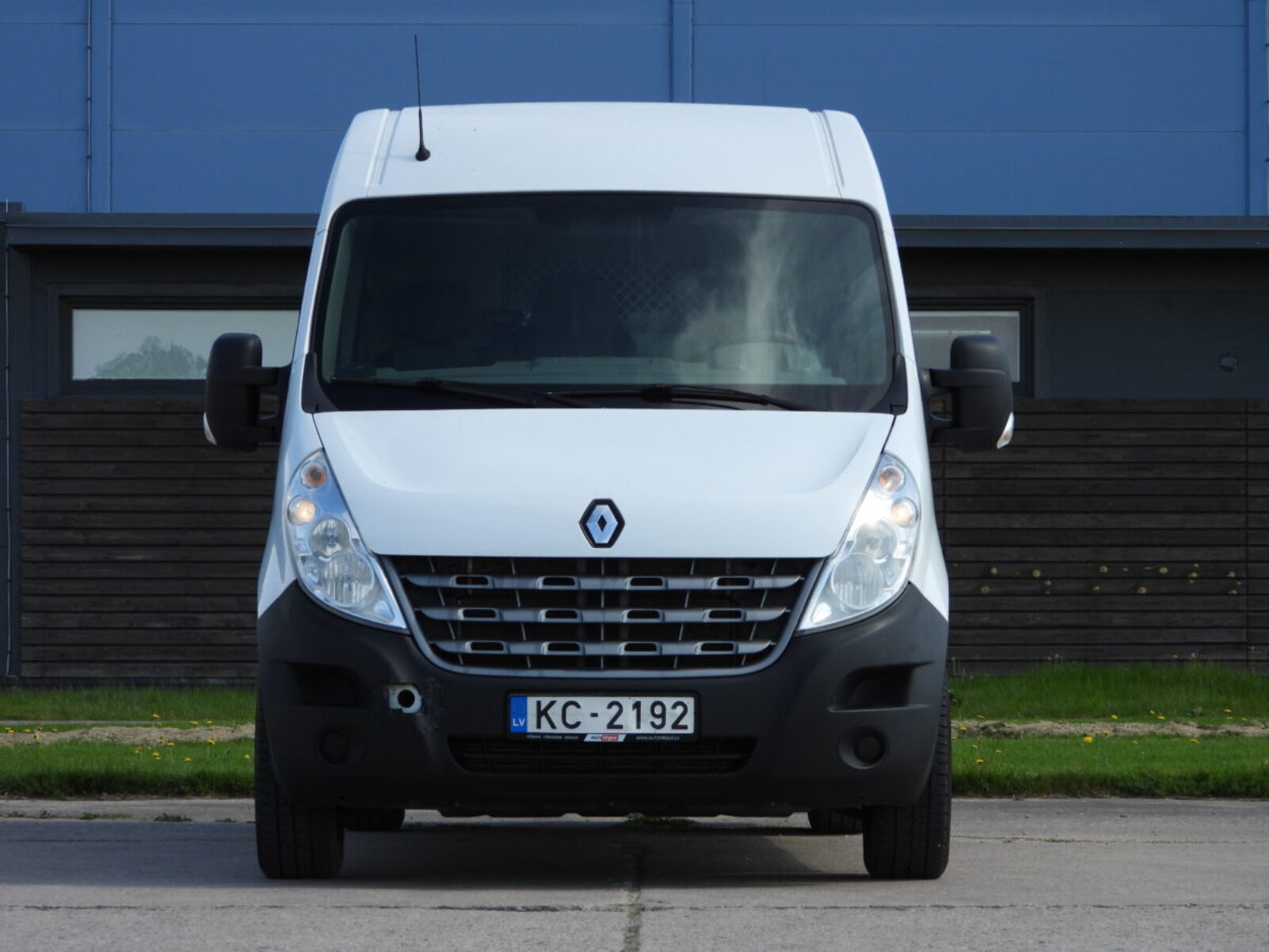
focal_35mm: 135
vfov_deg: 11.0
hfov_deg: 14.6
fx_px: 4950
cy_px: 476
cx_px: 634
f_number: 4
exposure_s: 1/640
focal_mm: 24.3
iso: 100
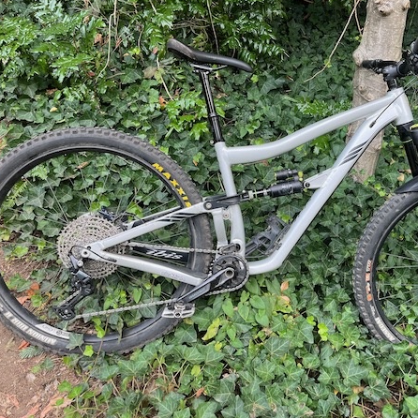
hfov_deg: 49.0
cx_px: 274
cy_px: 196
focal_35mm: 33
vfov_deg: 49.7
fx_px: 451
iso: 50
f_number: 1.6
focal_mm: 5.1
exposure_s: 1/126
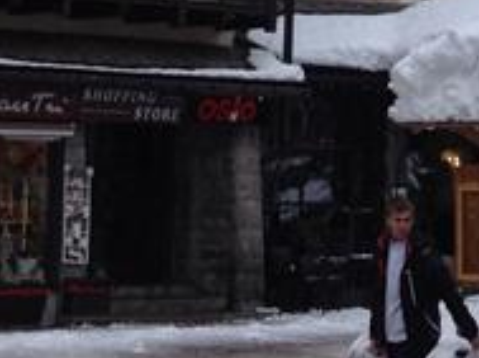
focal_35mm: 190
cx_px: 418
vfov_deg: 7.4
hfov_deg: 10.4
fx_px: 2624
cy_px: -432
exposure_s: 1/472
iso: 50
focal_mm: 4.28
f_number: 2.4
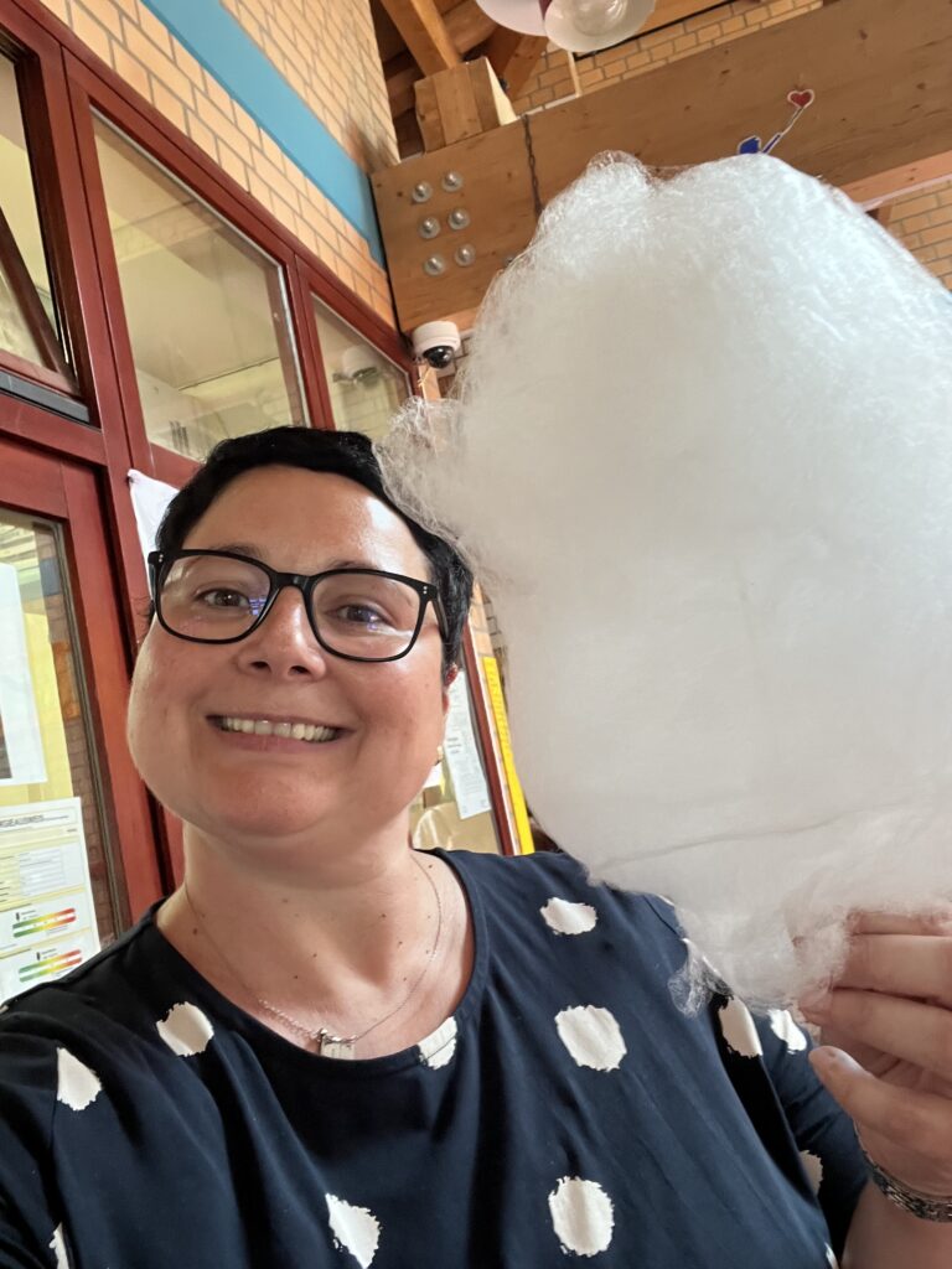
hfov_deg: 46.8
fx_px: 1100
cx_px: 476
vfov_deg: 60.0
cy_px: 634
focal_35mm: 30
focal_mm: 2.71
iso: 320
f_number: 2.2
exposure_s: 1/50
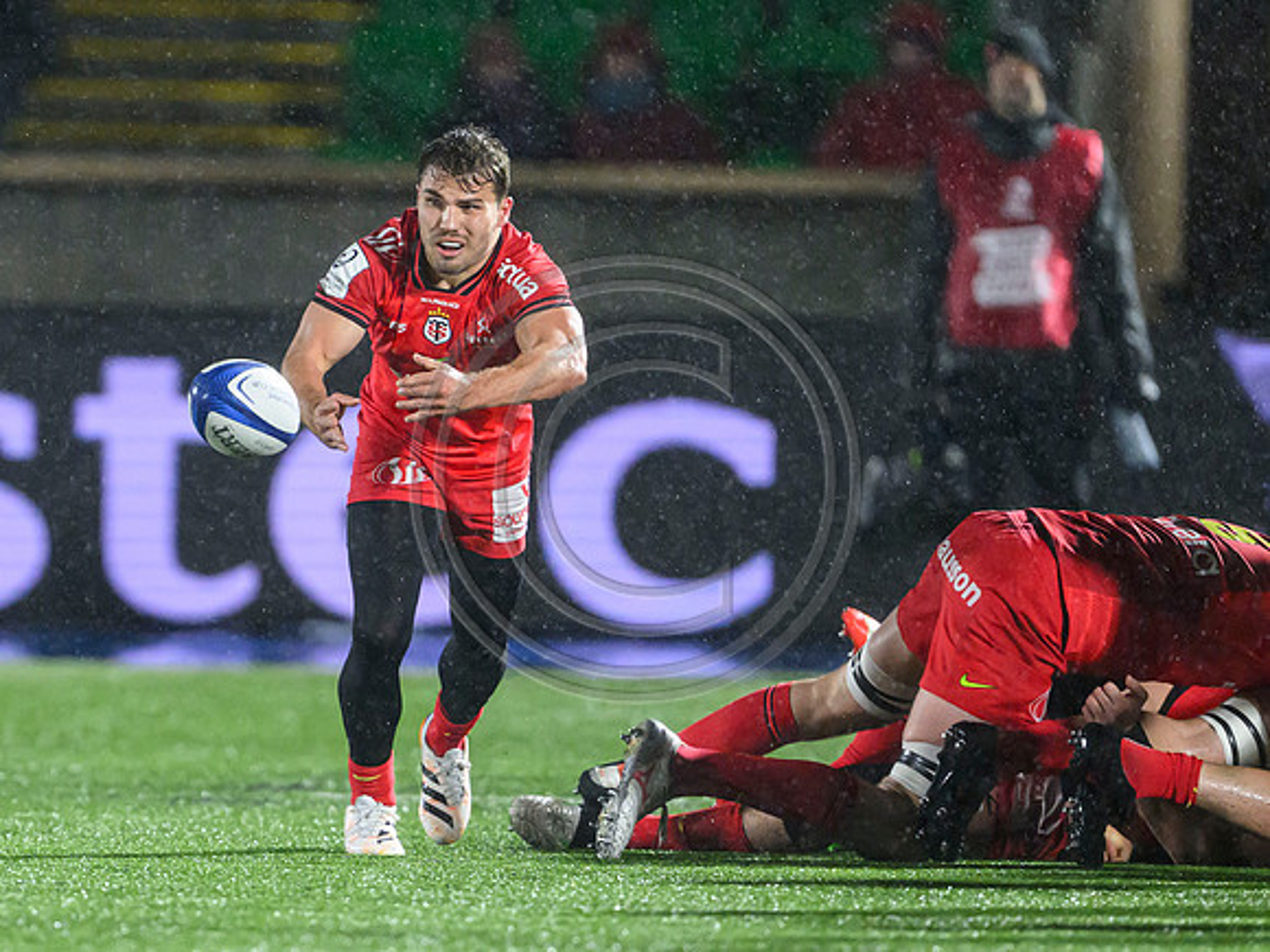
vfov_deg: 2.0
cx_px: 334
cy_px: 702
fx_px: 27356
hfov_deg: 2.7
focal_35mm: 746
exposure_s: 1/1600
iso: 5000
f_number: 3.2
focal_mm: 400
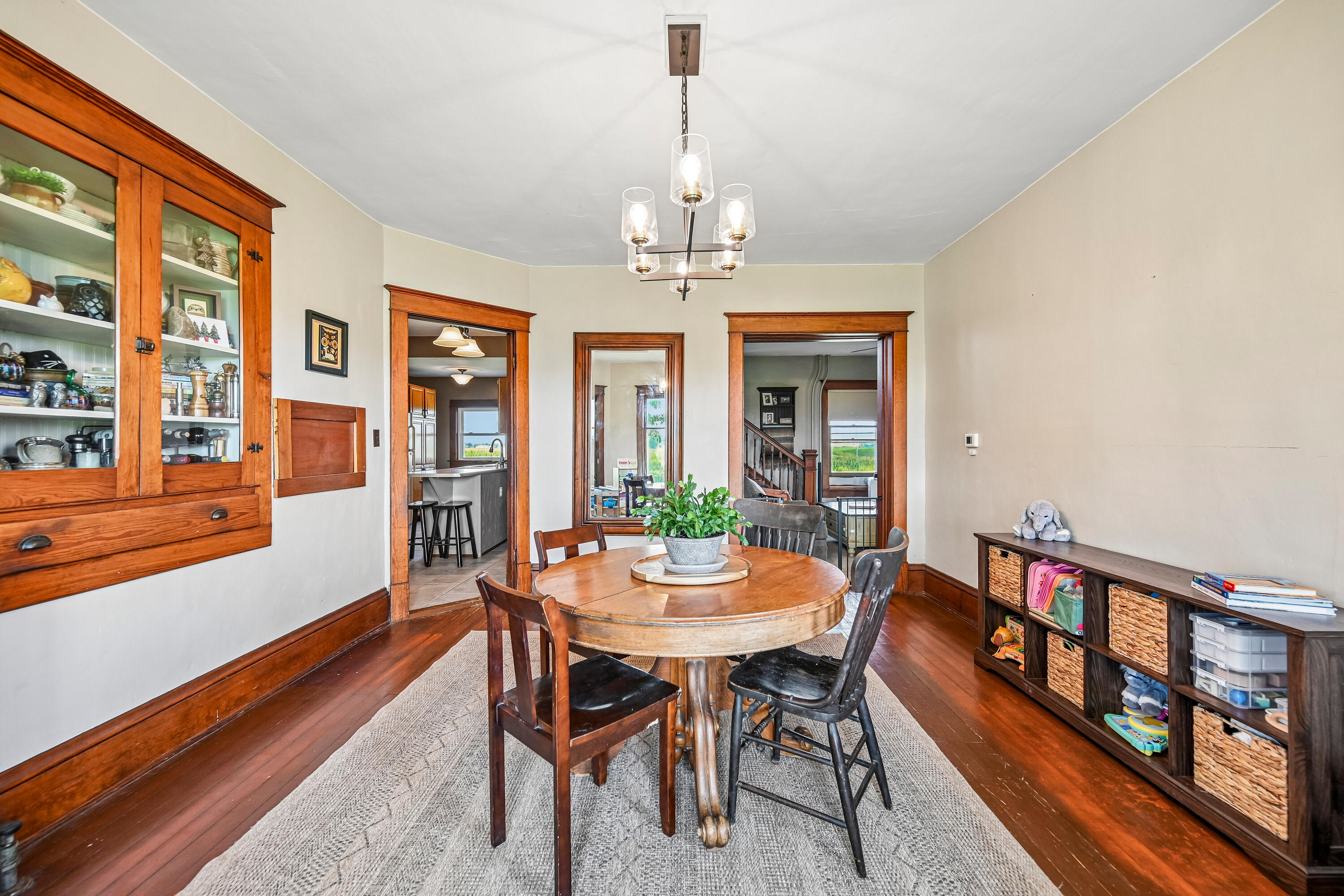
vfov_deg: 81.2
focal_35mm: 14
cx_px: 672
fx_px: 523
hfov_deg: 104.3
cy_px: 448
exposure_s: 1/15
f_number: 4.8
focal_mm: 14
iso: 400
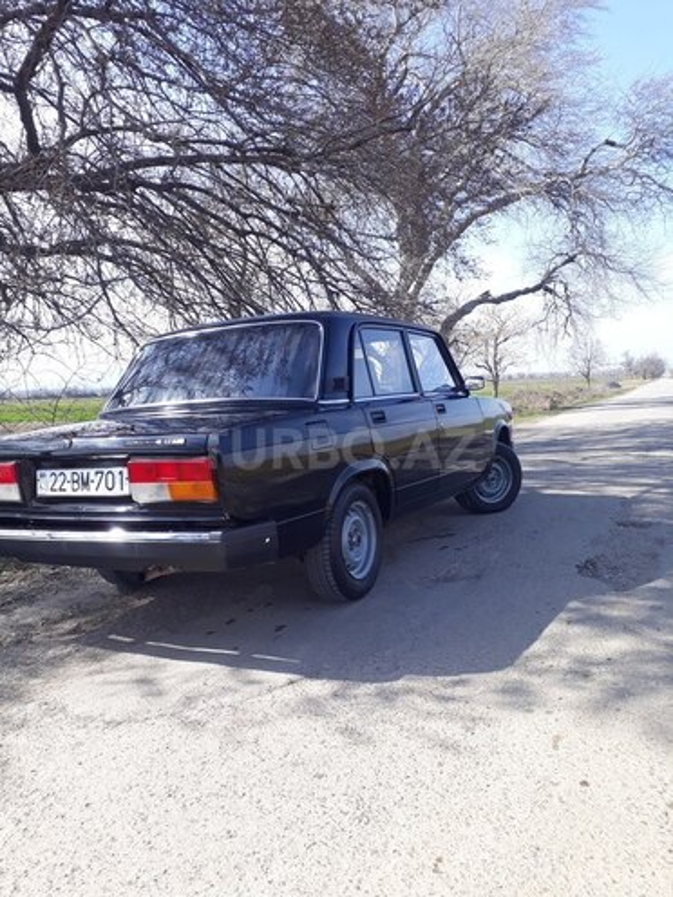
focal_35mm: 27
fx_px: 700
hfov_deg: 51.4
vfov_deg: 65.3
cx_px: 336
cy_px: 448
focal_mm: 3.6
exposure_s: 1/611
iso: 40
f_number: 1.9
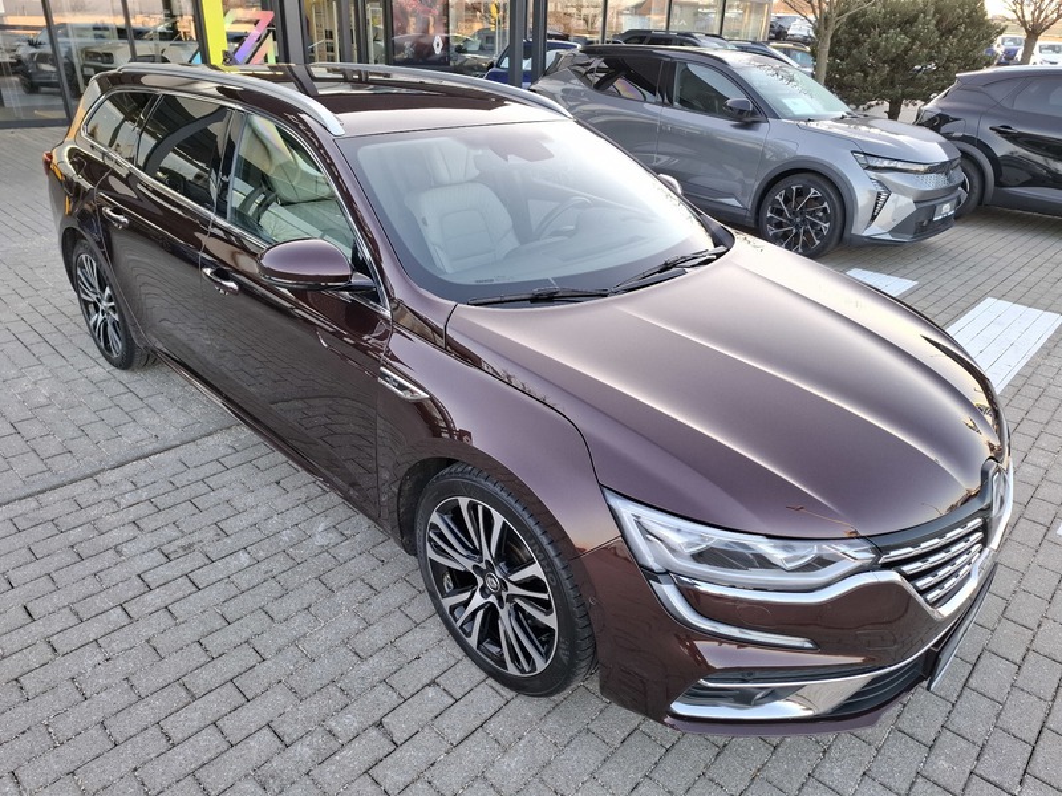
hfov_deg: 73.9
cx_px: 531
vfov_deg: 58.9
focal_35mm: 23
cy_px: 398
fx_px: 706
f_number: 1.8
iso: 50
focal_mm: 5.54
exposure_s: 1/111
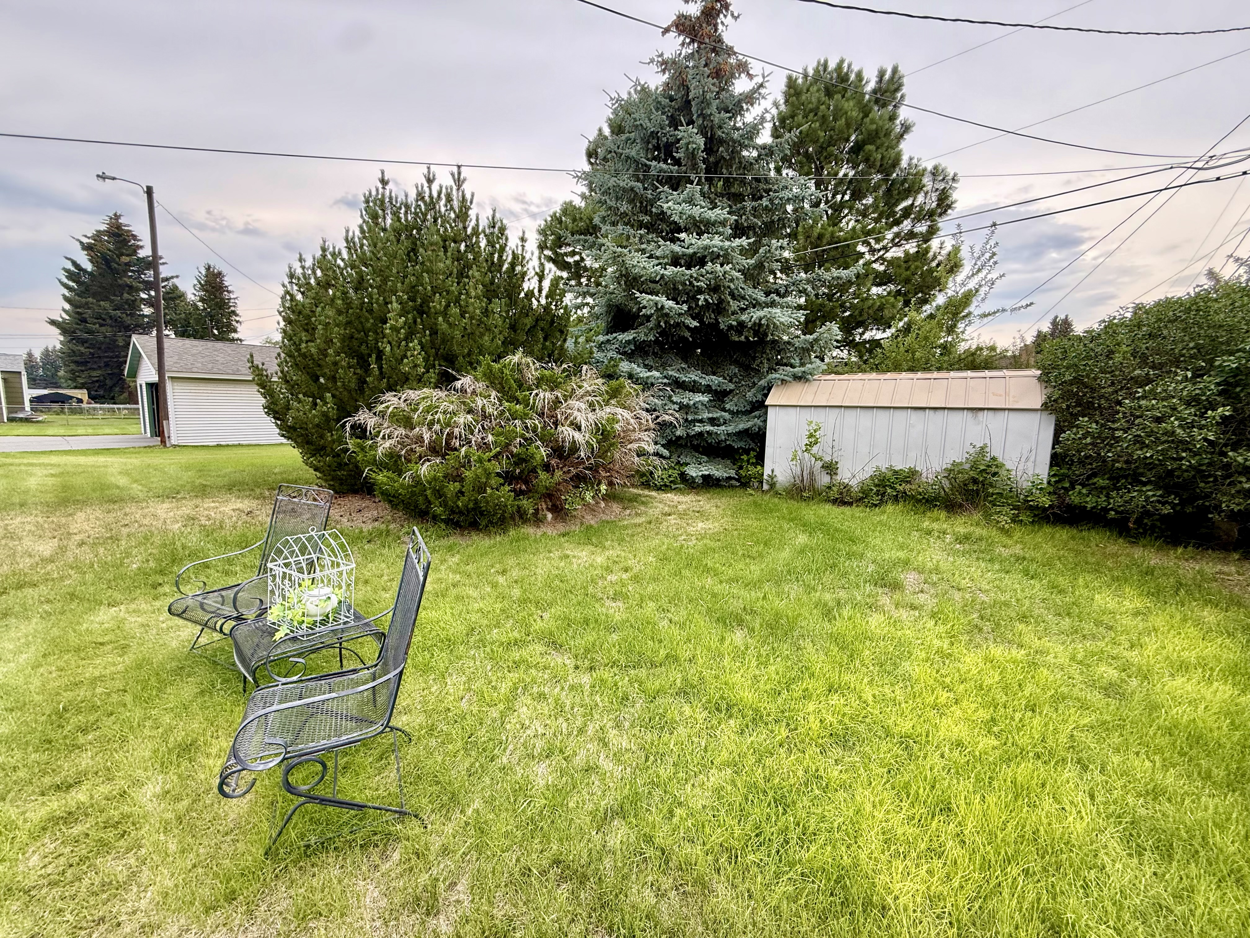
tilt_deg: -6.2
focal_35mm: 14
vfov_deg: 85.7
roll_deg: -1.6
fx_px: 506
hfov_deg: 102.1
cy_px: 469
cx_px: 625
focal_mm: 2.22
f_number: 2.2
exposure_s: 1/142
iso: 64
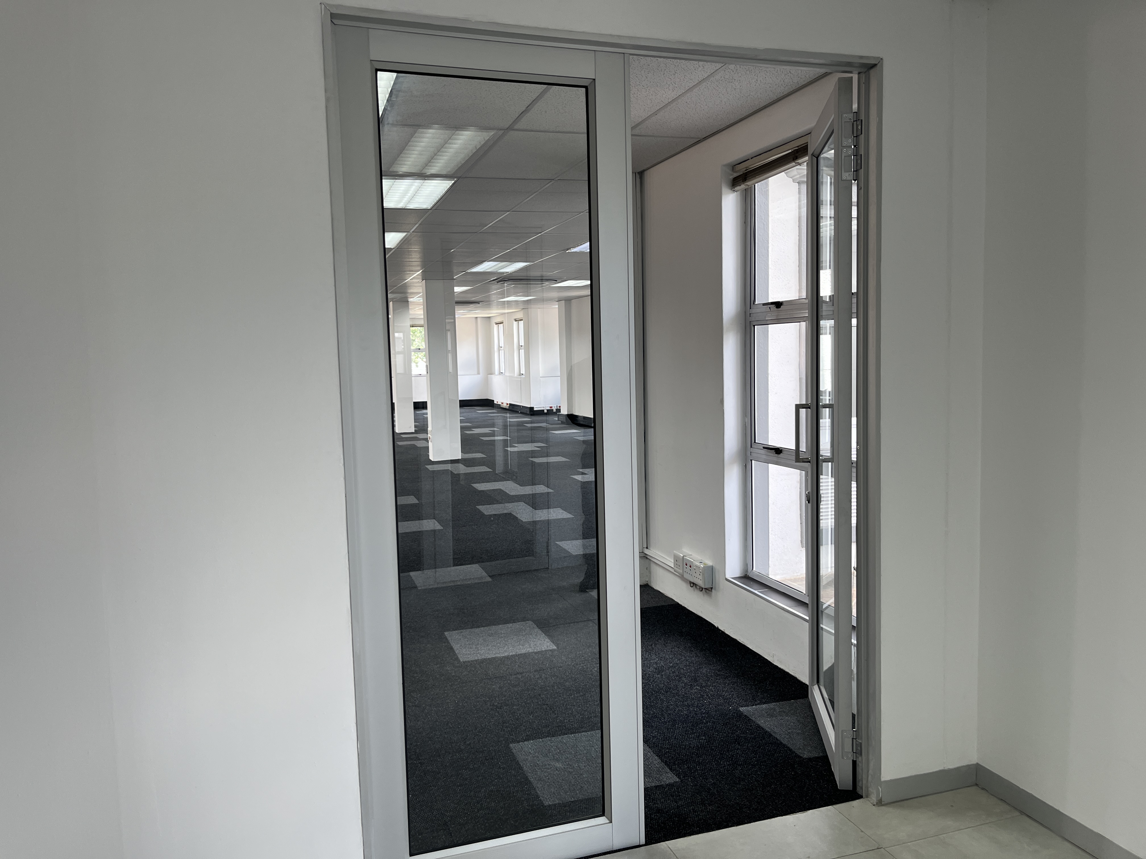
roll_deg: +1.5
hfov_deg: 67.3
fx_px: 861
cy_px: 430
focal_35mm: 26
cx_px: 573
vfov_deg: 53.1
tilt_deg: -0.9
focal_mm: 5.1
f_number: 1.6
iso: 50
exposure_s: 1/100
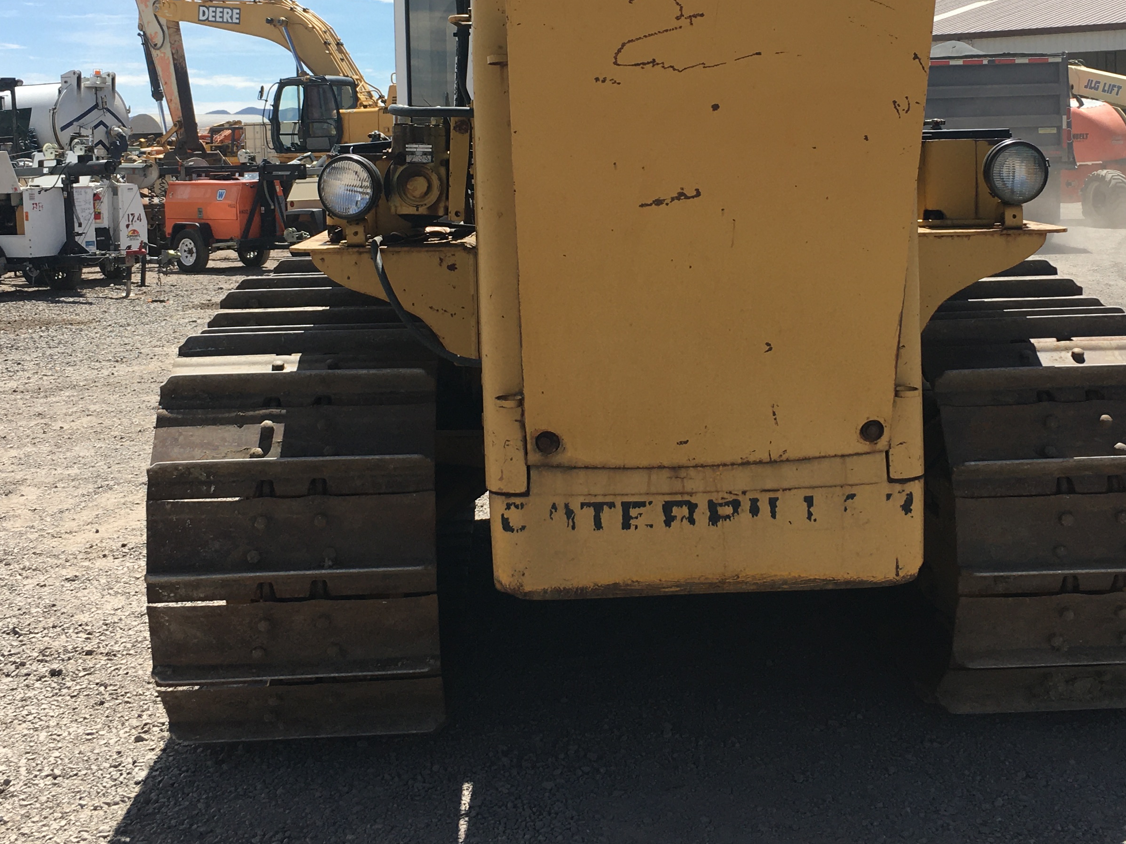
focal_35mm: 49
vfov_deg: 29.3
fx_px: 1594
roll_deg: -0.3
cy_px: 227
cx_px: 618
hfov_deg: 38.9
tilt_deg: -1.5
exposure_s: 1/1202
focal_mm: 4.15
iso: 25
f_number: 2.2
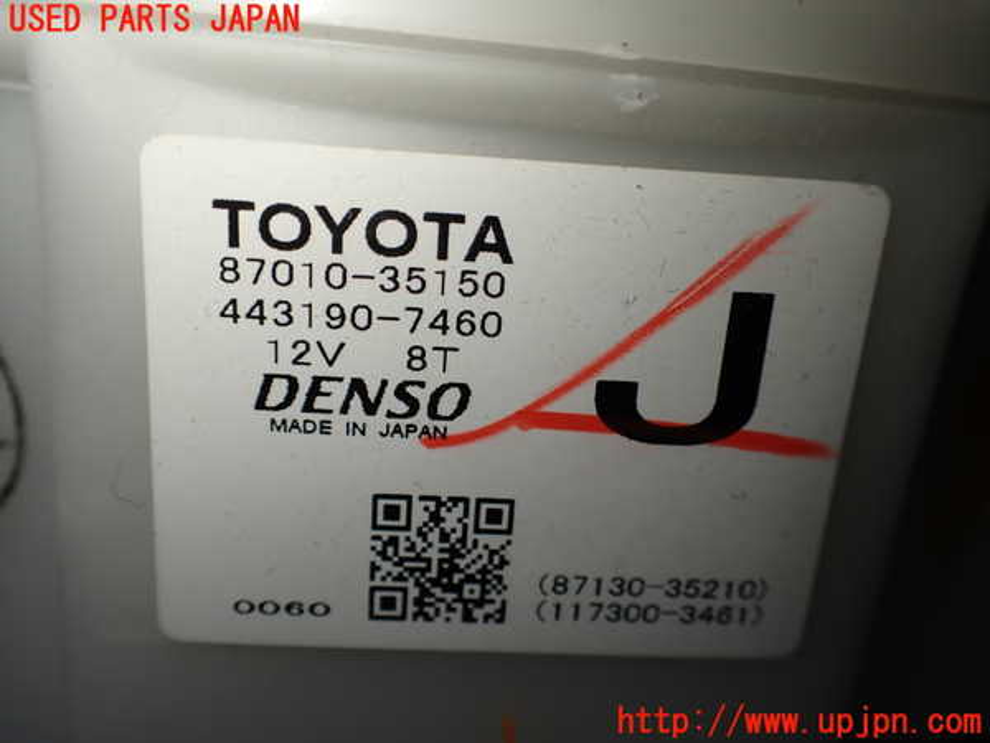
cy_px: 372
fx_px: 858
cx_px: 495
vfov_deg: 46.8
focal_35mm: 30
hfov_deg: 60.0
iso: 100
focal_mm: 5.4
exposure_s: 1/200
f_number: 2.3
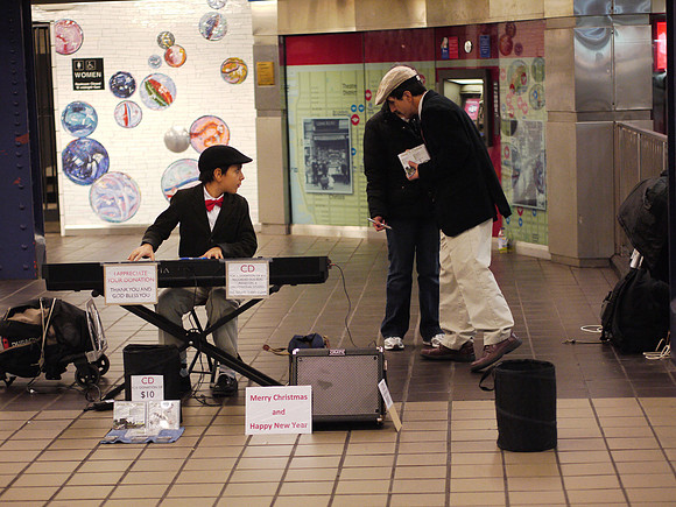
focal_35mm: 90
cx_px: 338
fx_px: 1758
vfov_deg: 16.4
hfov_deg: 21.8
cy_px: 254
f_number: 1.8
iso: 800
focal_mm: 45
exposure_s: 1/125
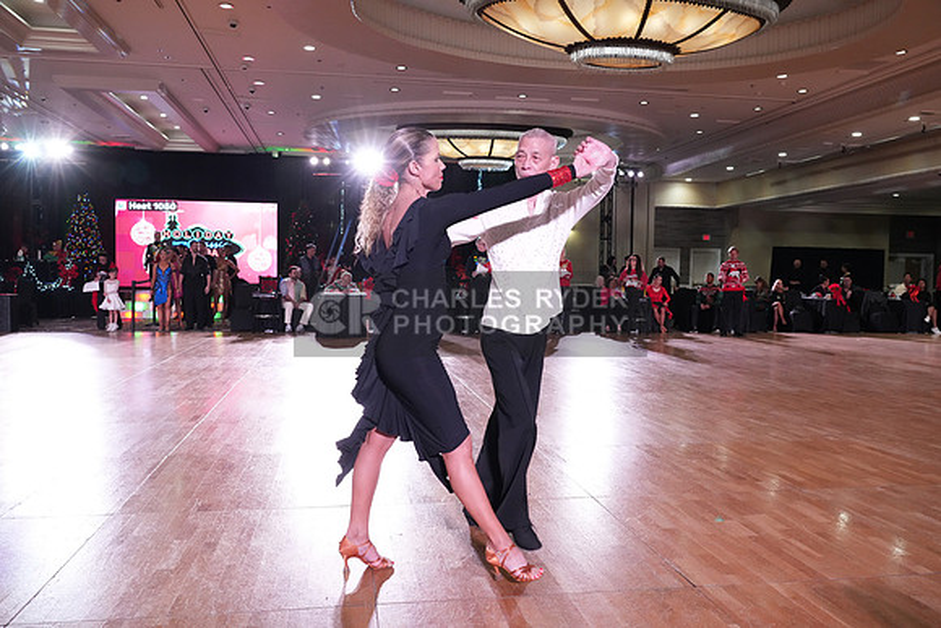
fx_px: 758
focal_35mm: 29
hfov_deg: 63.6
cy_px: 314
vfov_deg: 45.0
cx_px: 470
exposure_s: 1/320
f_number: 5.6
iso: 5000
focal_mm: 29
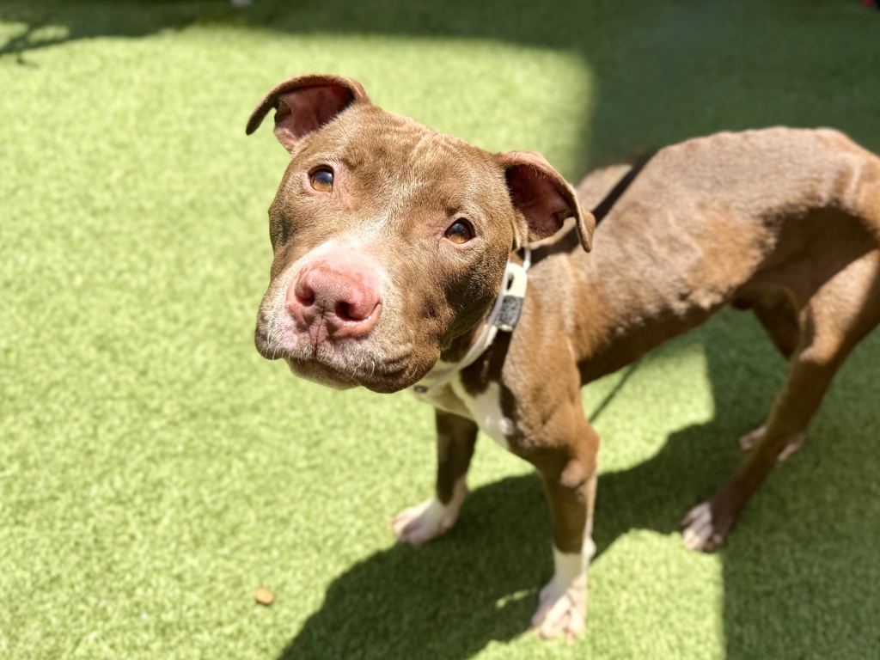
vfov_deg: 56.8
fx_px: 610
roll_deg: -0.9
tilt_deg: -40.9
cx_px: 440
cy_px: 330
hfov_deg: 71.6
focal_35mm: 24
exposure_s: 1/2169
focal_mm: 6.76
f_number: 1.78
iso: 80
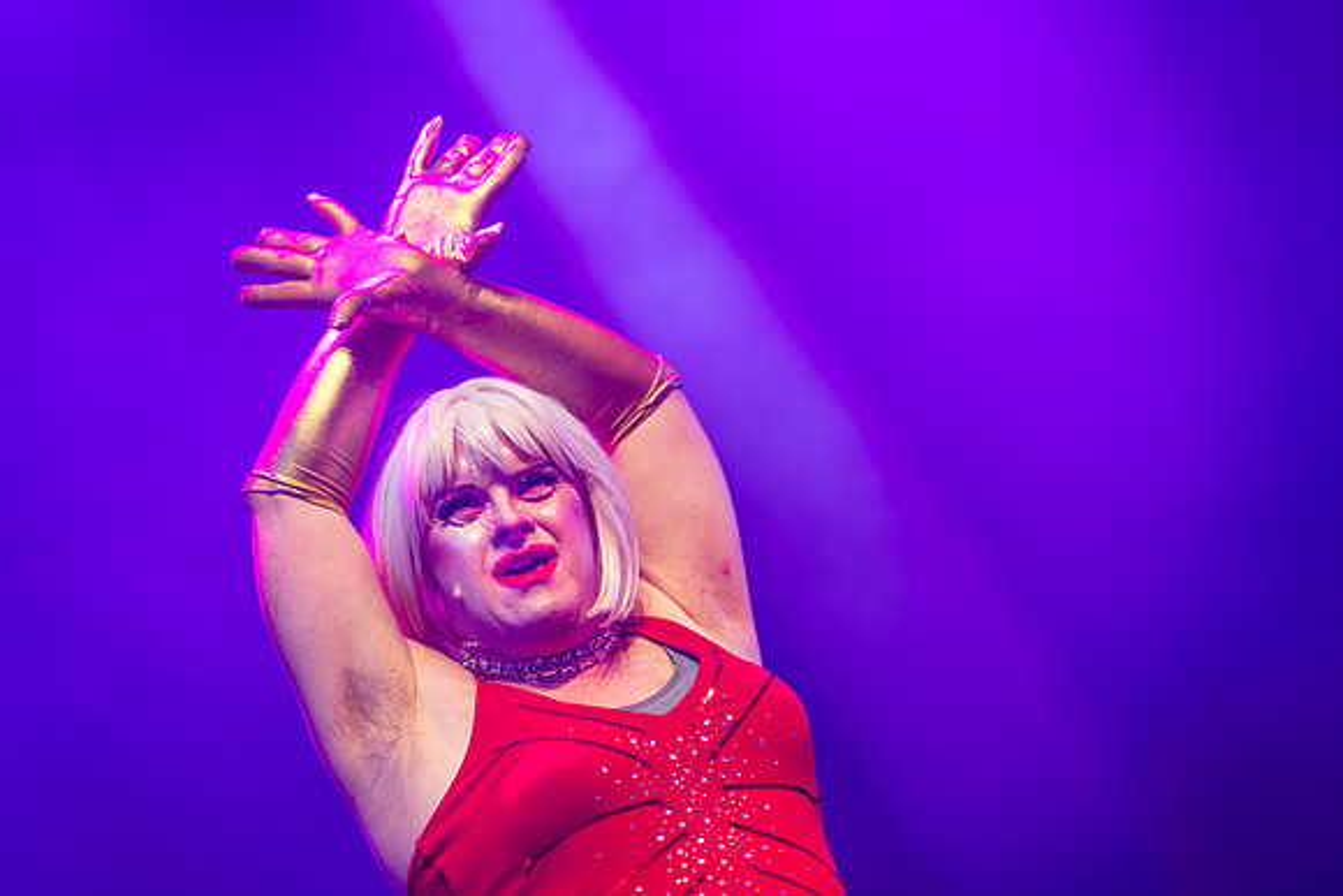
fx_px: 3172
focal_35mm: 85
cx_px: 672
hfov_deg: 23.9
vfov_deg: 16.1
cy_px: 448
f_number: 1.4
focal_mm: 85
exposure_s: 1/125
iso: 125
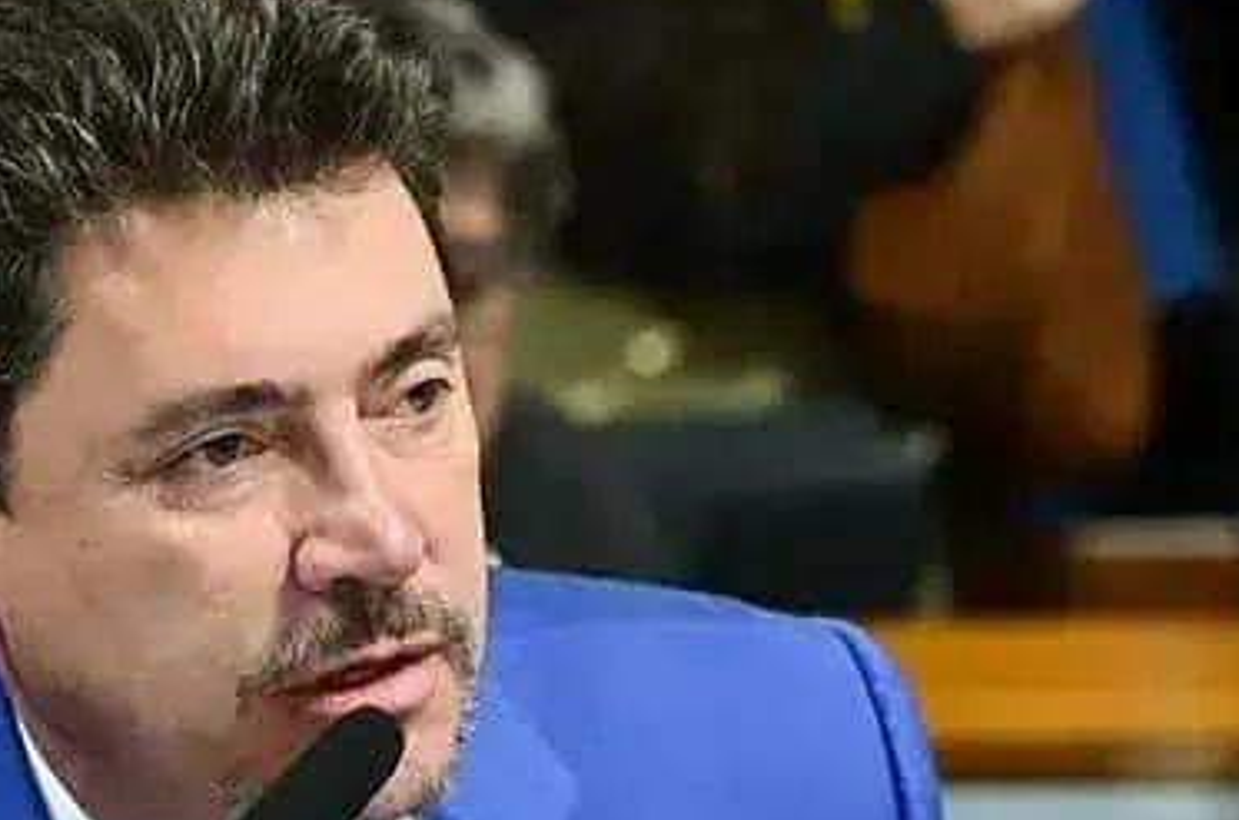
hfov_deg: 6.0
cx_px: 203
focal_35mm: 341
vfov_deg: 4.0
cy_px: 740
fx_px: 11711
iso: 4000
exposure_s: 1/160
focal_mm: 99
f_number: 4
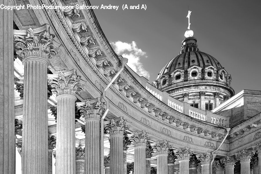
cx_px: 130
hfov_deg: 37.9
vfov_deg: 25.7
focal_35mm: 52
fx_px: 380
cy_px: 87
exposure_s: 1/40
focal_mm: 35
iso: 100
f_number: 13
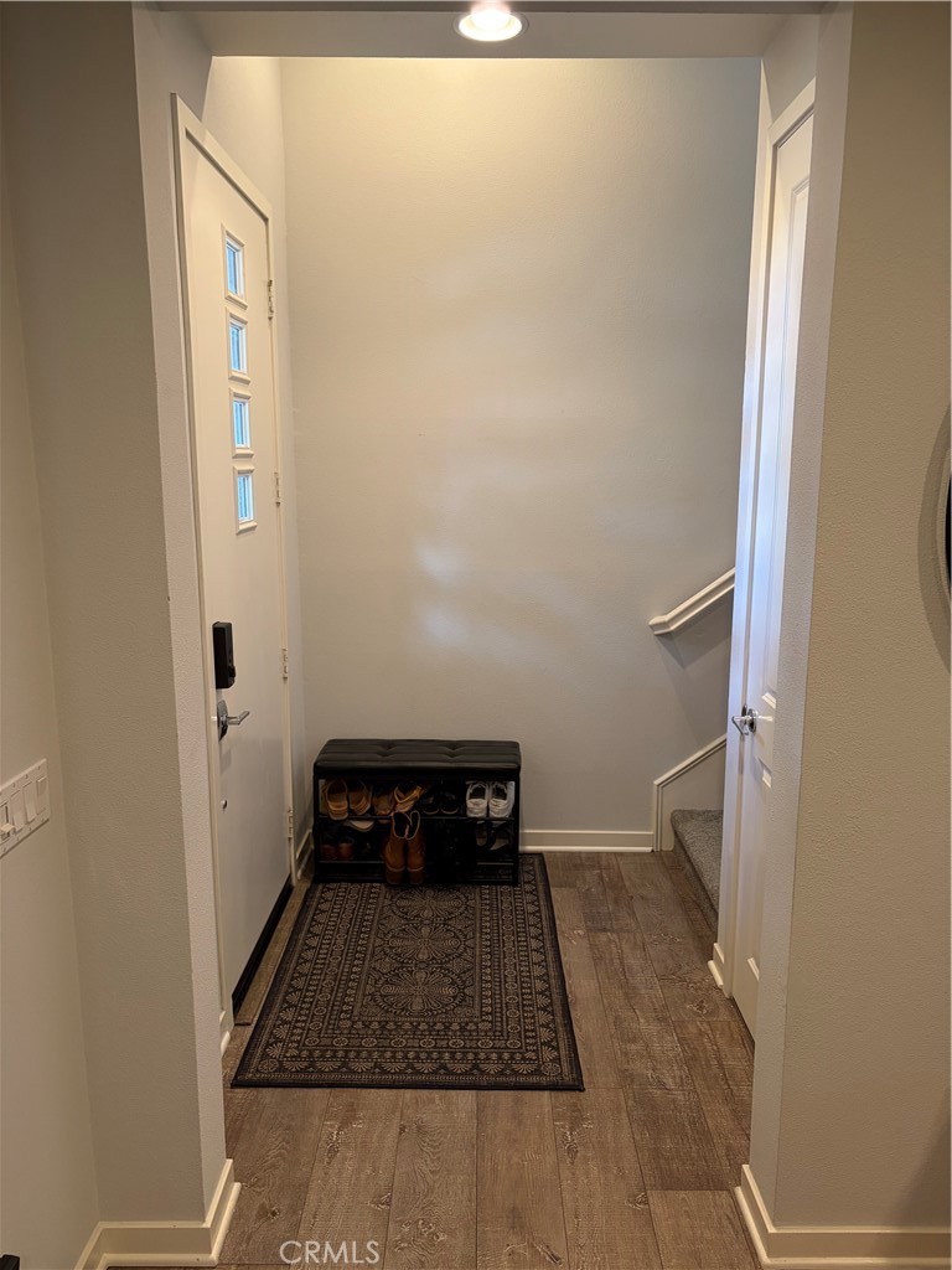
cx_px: 476
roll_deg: -0.6
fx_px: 953
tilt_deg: -10.5
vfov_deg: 67.3
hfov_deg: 53.1
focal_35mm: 26
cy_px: 635
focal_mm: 5.96
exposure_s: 1/60
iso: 160
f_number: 1.6
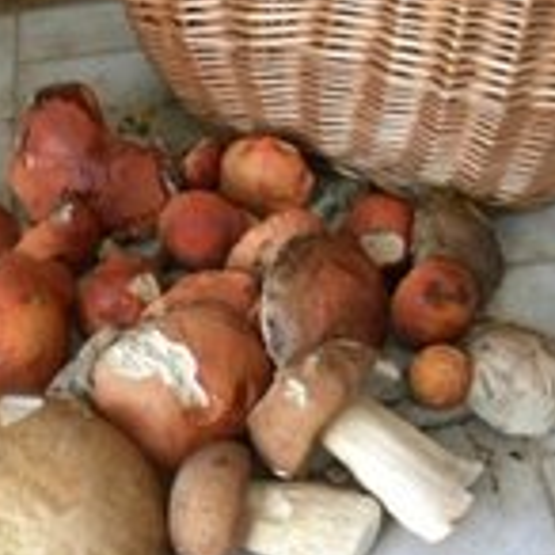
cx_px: 270
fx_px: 1070
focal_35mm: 59
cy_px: 234
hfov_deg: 29.1
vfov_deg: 29.0
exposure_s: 1/40.1
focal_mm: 5
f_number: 3.5
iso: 400
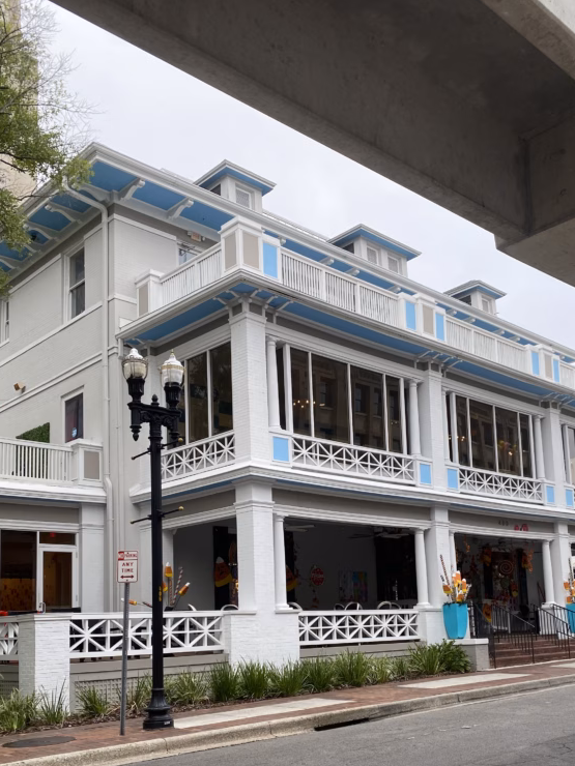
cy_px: 527
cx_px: 336
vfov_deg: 50.2
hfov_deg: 39.5
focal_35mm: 36
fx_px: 797
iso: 32
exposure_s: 1/405
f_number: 1.8
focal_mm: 4.25
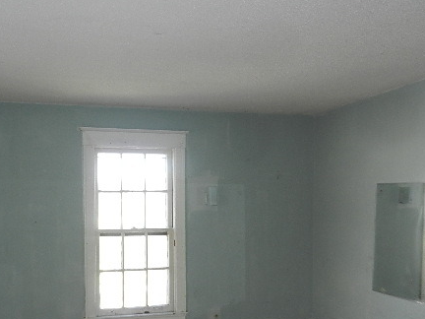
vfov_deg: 37.9
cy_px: 230
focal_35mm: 37
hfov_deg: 49.4
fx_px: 454
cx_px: 147
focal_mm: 4.5
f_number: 3.5
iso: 160
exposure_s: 1/30
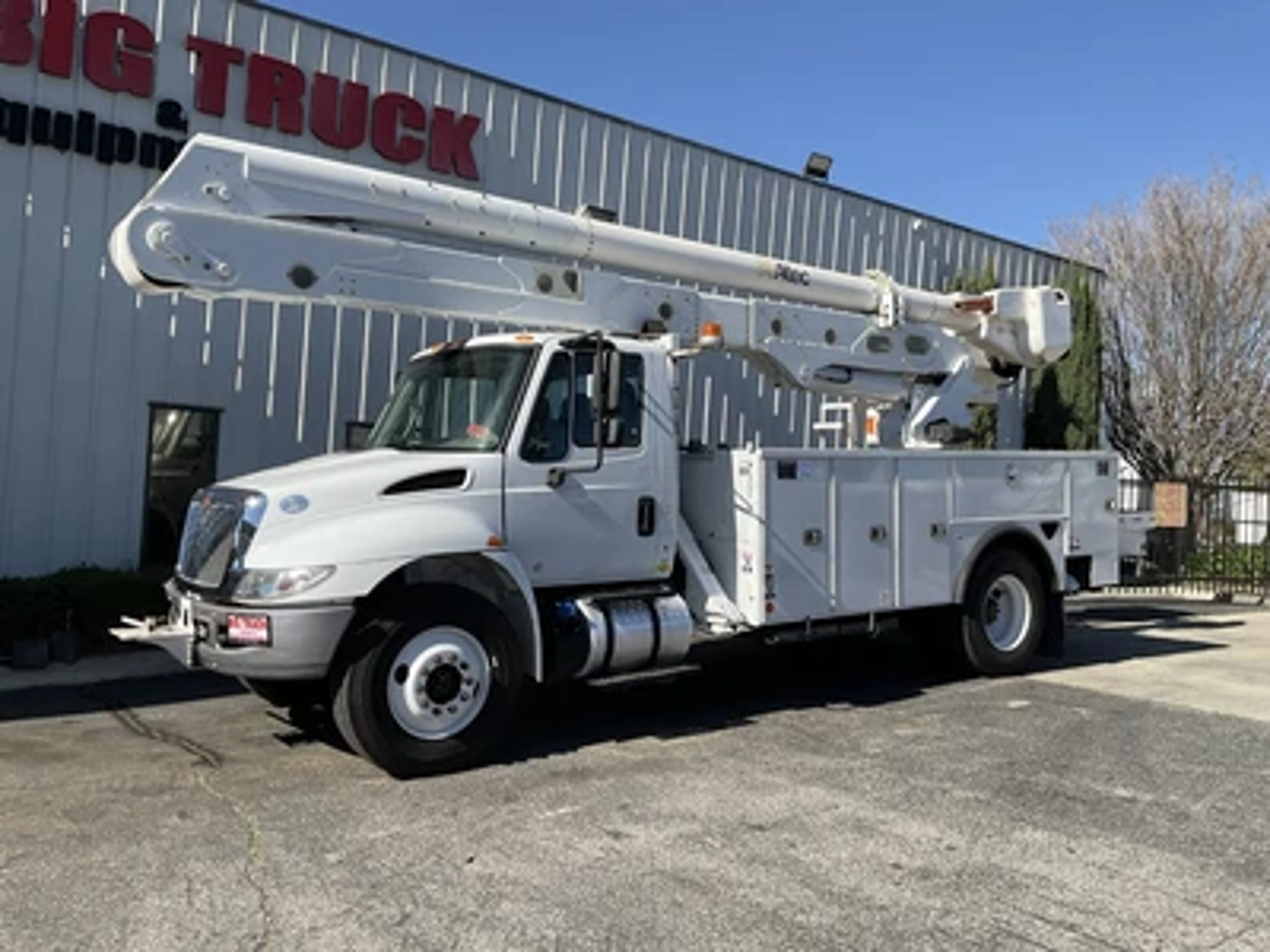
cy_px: 476
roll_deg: -4.5
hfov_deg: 61.7
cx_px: 635
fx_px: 1064
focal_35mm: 29
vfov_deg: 48.2
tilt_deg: +0.8
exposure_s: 1/1848
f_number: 1.8
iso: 16
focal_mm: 3
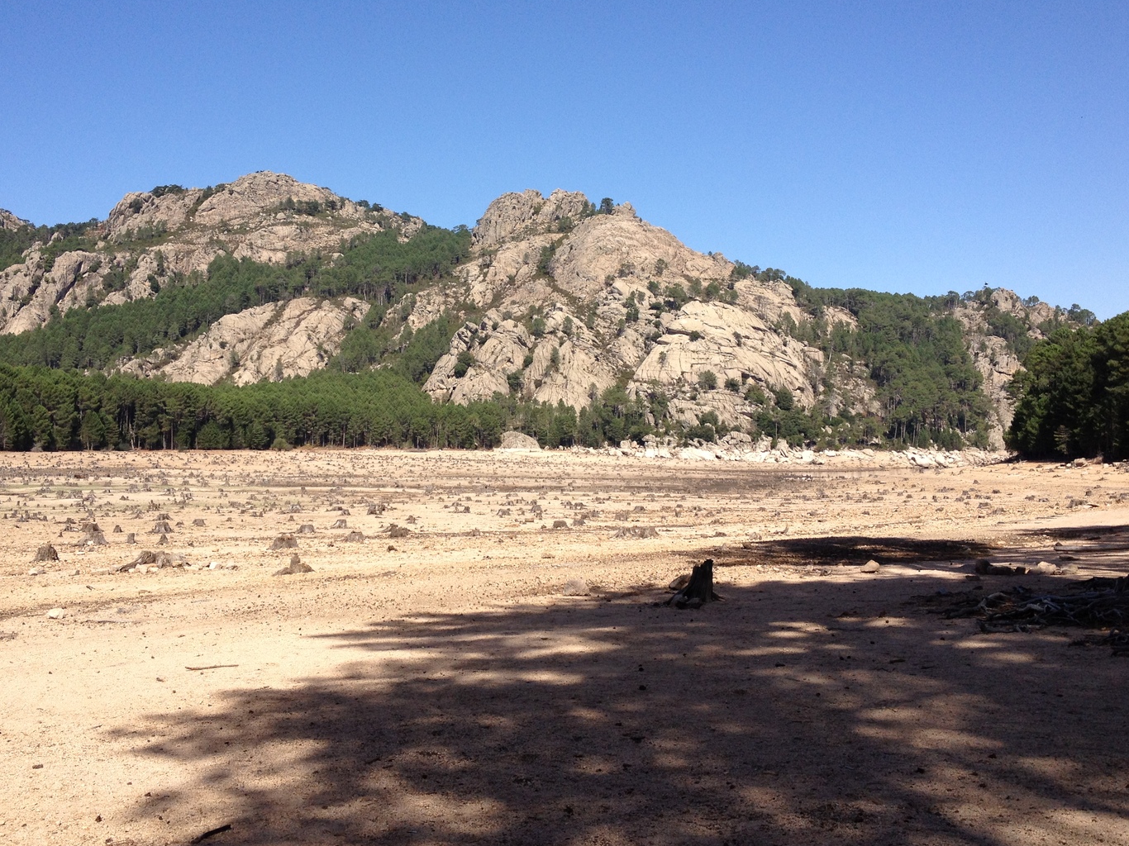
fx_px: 1337
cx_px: 503
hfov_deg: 45.7
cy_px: 378
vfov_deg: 35.1
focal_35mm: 41
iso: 64
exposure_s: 1/1672
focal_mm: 4.28
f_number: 2.4
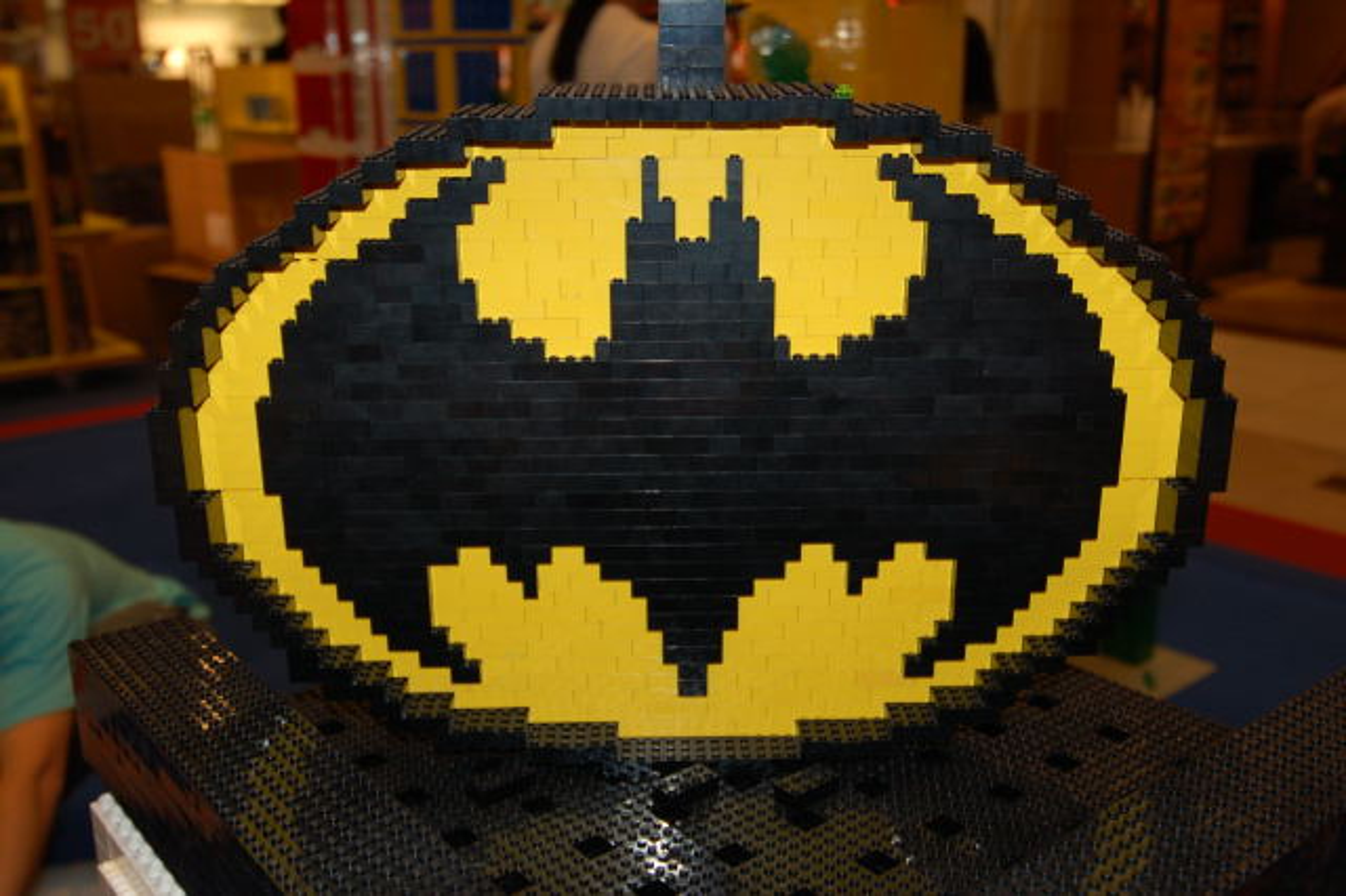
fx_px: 1345
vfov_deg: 36.8
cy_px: 448
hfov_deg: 53.2
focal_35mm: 36
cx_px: 673
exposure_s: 1/60
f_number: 4
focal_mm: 24
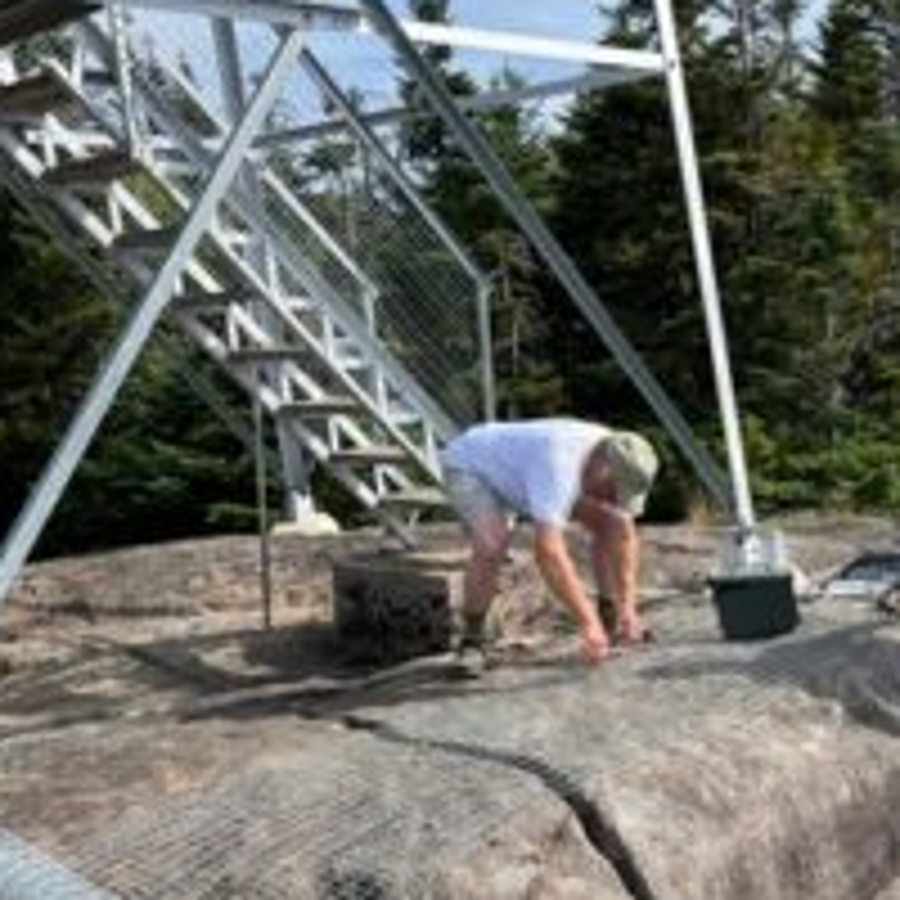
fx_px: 1353
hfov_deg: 35.5
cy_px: 580
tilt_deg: -12.7
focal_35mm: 46
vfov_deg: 36.5
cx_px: 729
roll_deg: +3.6
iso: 50
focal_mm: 5.7
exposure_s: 1/2165
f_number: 1.5
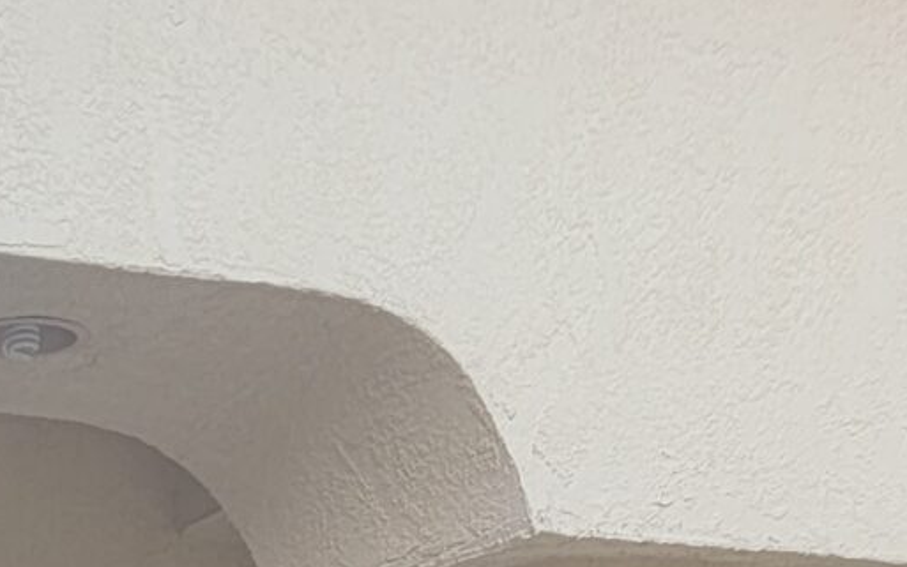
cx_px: -249
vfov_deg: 8.8
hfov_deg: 15.7
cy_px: 1574
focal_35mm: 127
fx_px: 3140
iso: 125
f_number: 1.8
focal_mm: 6.7
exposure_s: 1/120
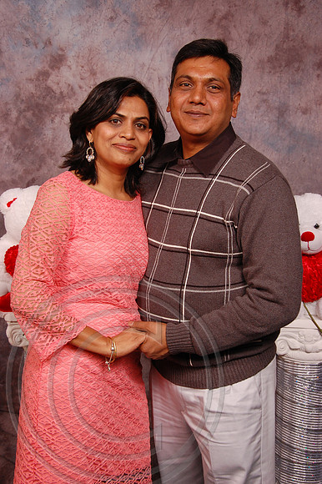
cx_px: 161
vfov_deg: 35.1
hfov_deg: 23.8
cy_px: 242
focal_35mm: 57
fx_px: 766
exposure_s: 1/200
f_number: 5.6
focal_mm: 38
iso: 400
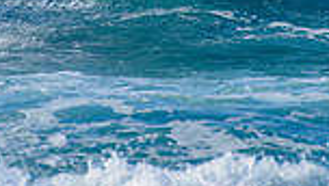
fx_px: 17420
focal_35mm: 1994
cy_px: -92
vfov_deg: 0.6
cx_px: 97
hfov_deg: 1.1
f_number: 5.6
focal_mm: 500
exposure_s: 1/1600
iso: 160
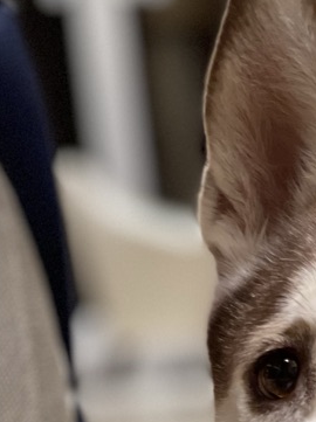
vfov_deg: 9.1
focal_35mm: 213
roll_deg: +5.0
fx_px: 2597
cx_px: 520
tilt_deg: -9.8
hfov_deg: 6.8
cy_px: 627
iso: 400
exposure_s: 1/40
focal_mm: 7.5
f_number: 2.2
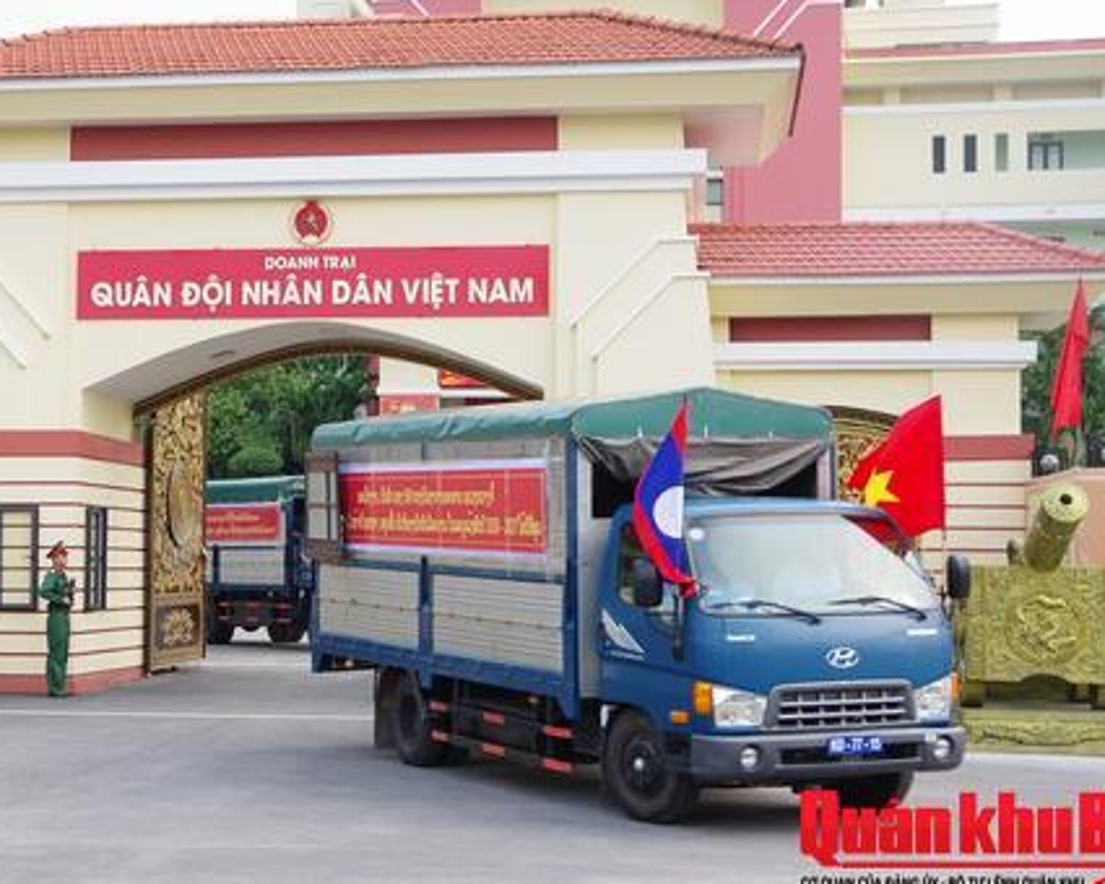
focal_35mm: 61
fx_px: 1995
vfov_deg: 25.0
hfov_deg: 30.8
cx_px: 411
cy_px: 390
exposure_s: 1/160
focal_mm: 31
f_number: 5.6
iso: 200
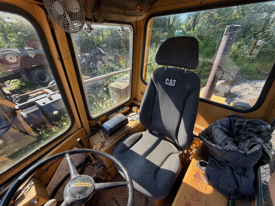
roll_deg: +0.8
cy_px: 103
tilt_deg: -28.6
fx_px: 111
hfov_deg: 102.1
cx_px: 138
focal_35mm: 14
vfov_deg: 85.7
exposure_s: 1/180
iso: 40
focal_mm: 2.22
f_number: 2.2
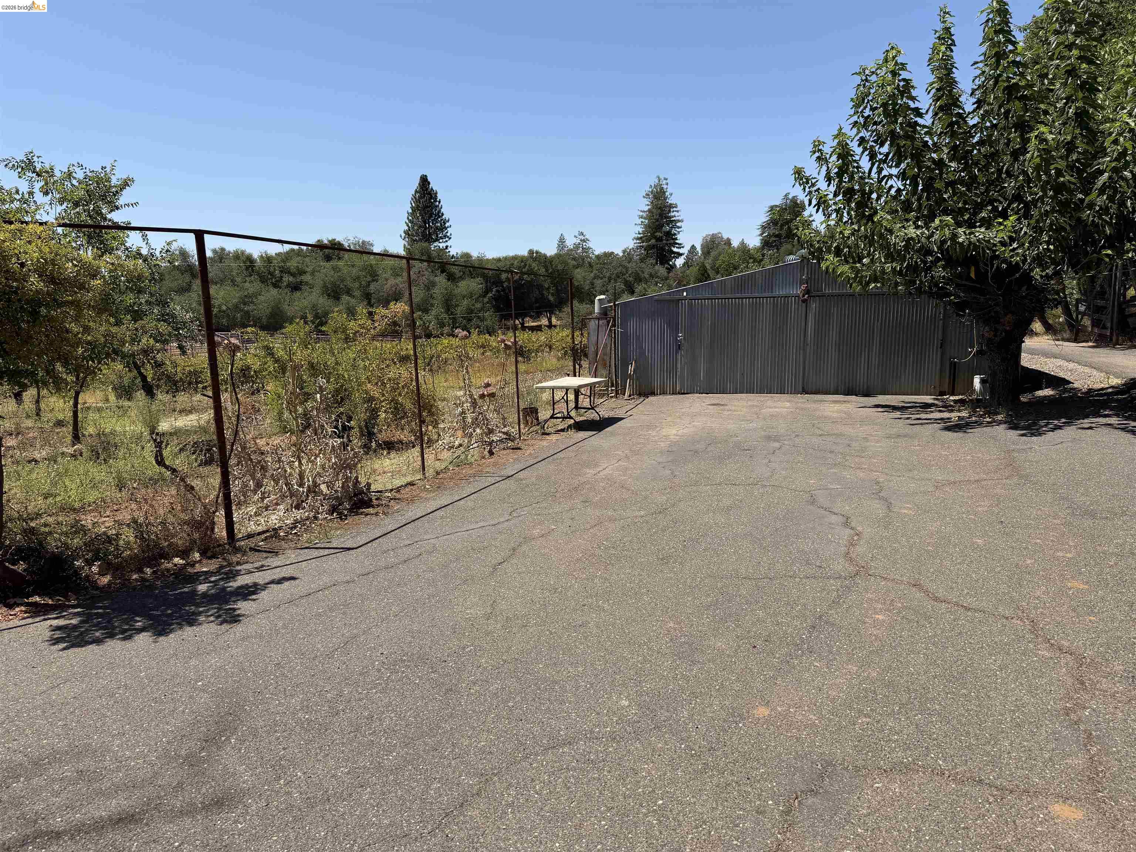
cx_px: 568
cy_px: 426
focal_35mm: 24
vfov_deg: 56.8
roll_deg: +3.1
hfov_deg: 71.6
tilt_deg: -8.7
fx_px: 788
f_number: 1.78
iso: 80
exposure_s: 1/4673
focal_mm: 6.76
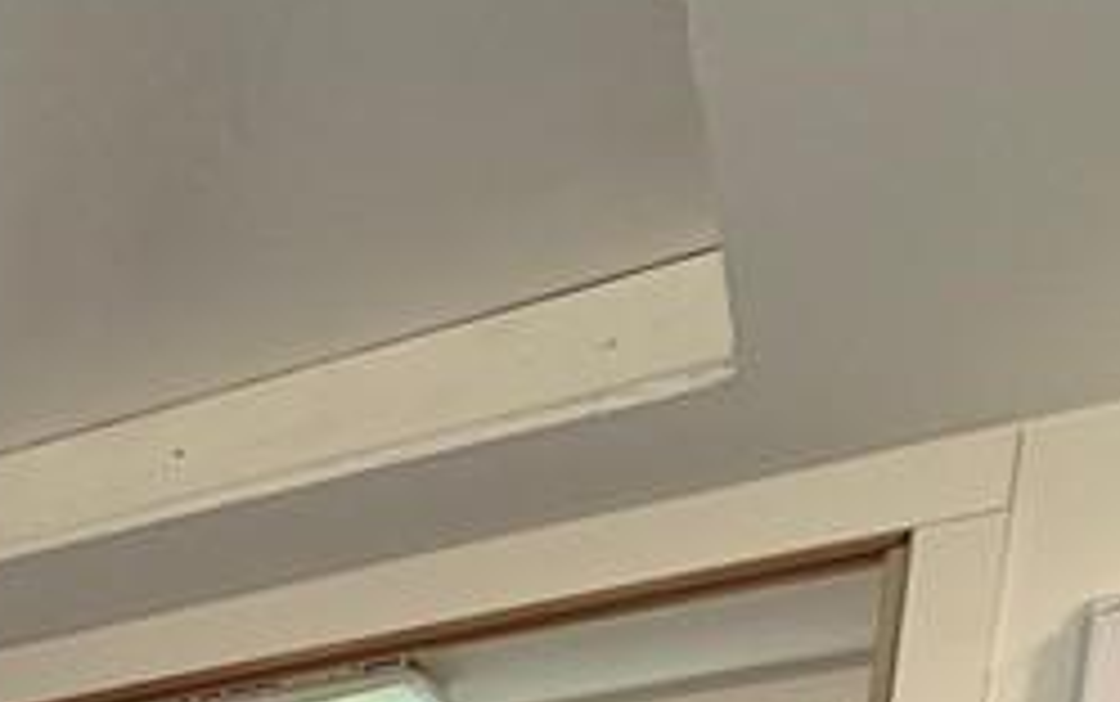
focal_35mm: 61
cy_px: 1598
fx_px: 1863
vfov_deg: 14.9
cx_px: -715
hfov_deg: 23.6
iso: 125
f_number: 2.2
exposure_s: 1/120
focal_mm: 2.22
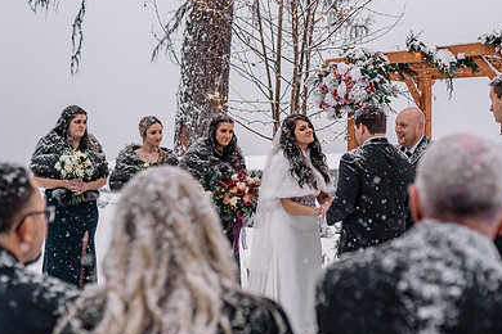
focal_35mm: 52
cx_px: 315
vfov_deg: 26.0
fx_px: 725
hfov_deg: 37.9
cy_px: 147
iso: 200
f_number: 2
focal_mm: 35
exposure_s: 1/250
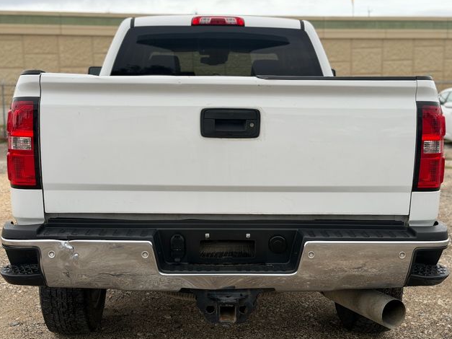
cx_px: 228
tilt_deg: -8.5
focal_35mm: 49
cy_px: 170
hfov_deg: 38.9
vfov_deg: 29.7
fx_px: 640
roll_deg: +1.3
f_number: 1.78
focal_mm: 6.76
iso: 64
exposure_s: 1/687
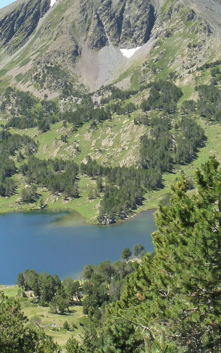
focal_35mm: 77
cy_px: 133
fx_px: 742
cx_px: 59
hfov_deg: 16.9
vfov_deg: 26.7
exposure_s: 1/250
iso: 160
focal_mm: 5.6
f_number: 5
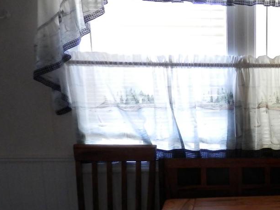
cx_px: 304
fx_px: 477
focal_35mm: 59
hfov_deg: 29.6
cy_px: 166
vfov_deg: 24.5
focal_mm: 4.5
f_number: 3
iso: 200
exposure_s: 1/25
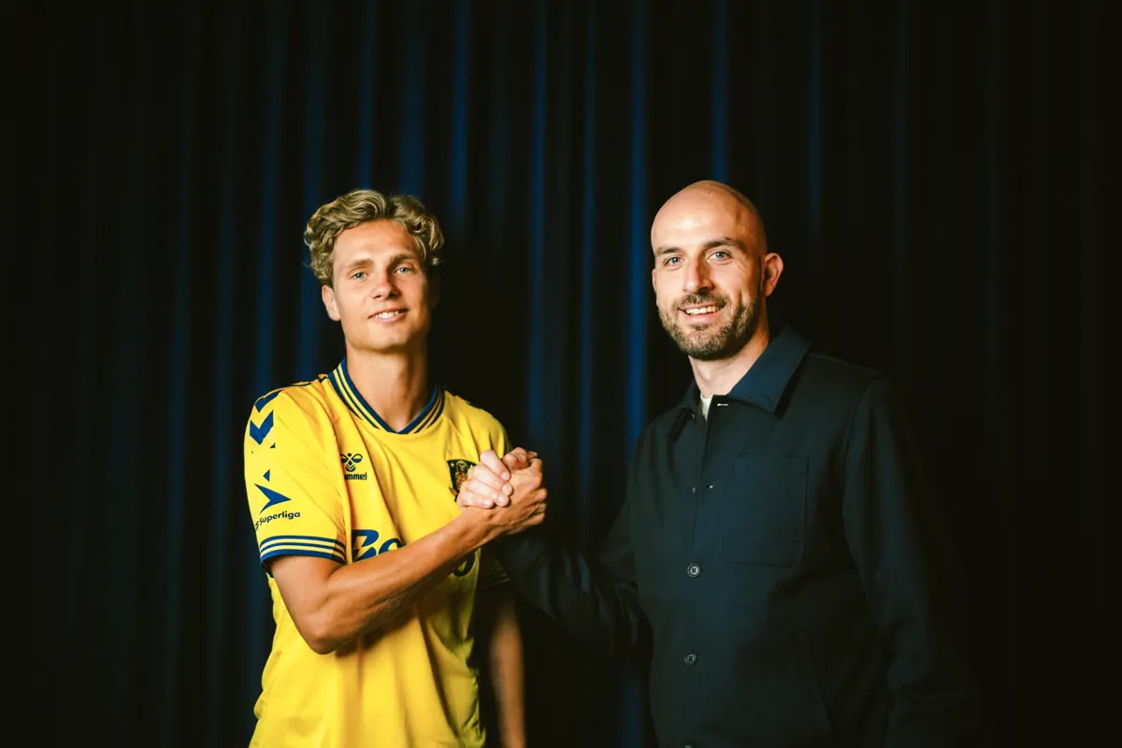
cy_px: 374
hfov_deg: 54.4
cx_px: 561
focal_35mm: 35
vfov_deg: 37.9
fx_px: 1091
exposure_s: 1/200
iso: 200
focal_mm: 35
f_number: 1.4
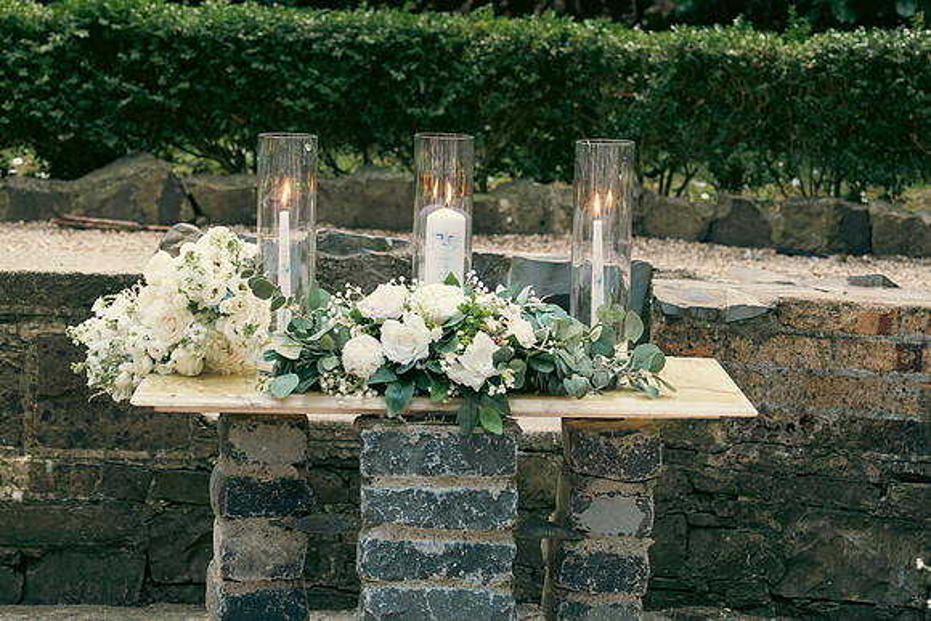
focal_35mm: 105
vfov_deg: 13.0
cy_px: 310
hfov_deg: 19.5
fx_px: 2716
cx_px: 466
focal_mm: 70
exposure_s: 1/200
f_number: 3.5
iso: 500
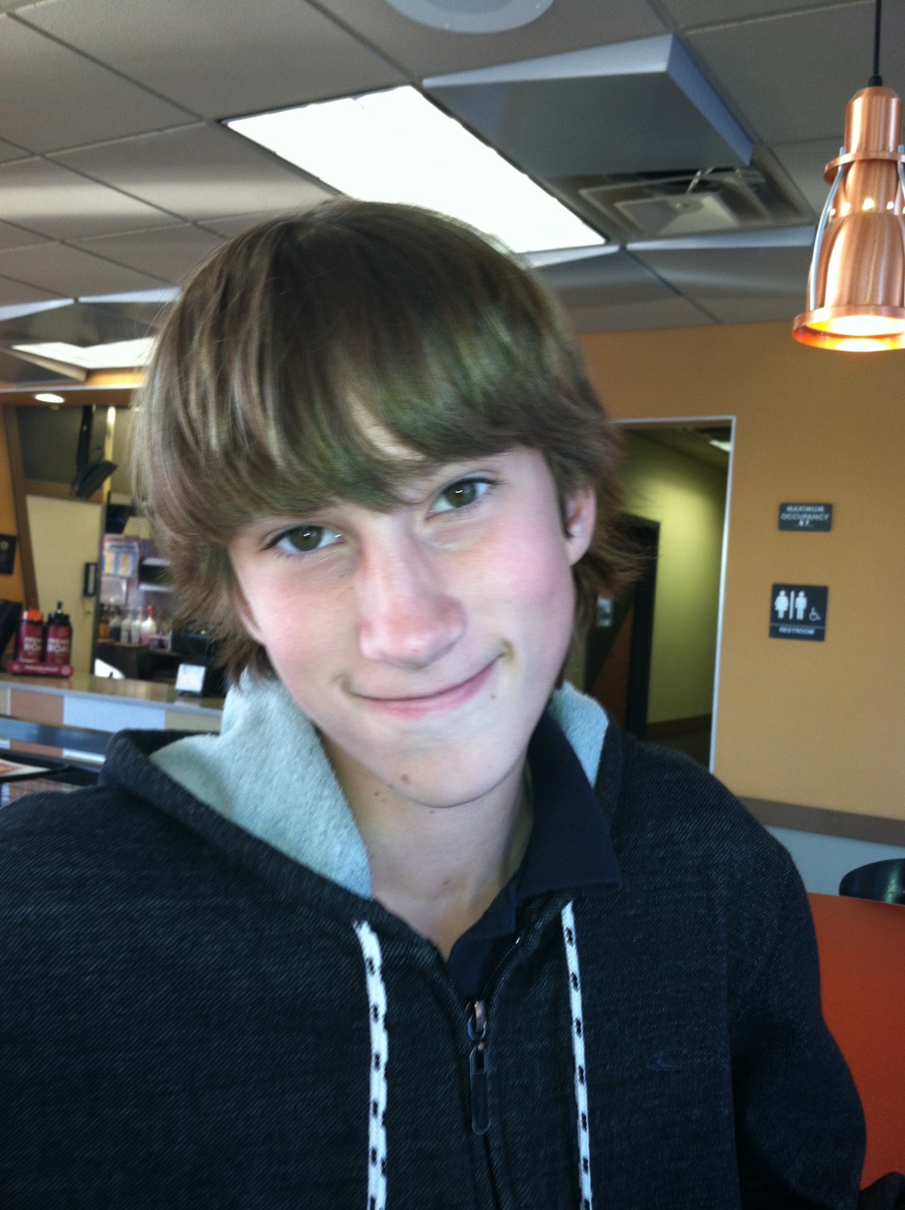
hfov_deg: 40.6
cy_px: 605
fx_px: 1223
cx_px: 452
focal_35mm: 35
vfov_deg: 52.7
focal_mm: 3.85
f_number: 2.8
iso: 80
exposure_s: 1/16
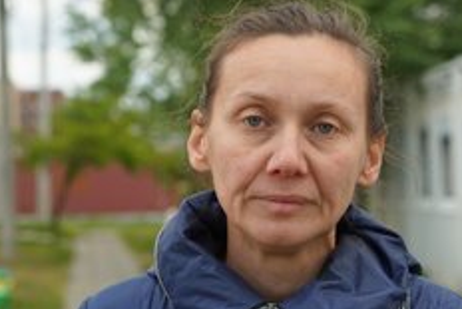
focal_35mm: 100
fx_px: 1284
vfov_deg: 13.7
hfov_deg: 20.4
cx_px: 243
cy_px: 168
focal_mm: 58
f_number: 5
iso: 100
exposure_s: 1/320
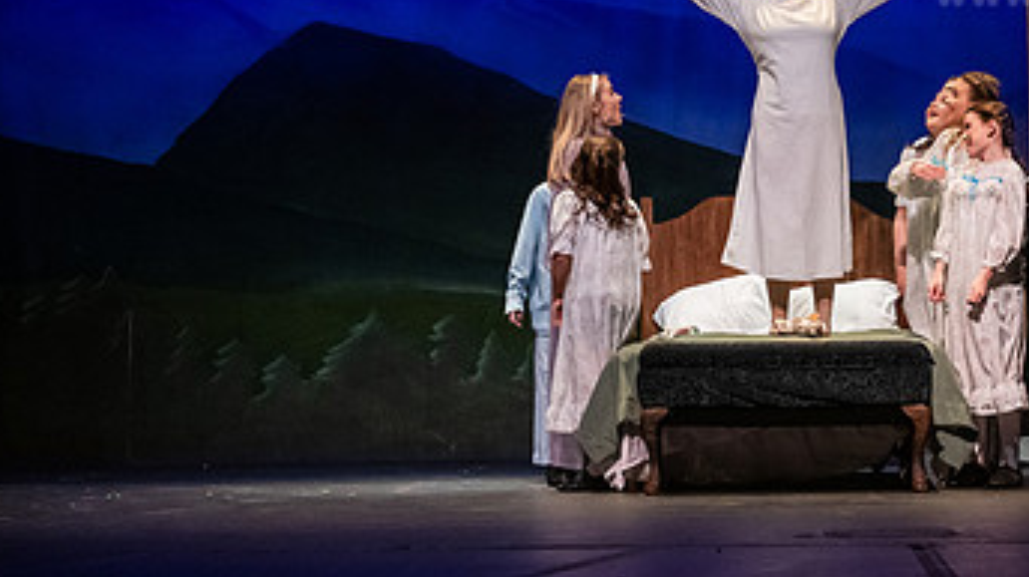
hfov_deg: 20.0
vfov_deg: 11.3
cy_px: 55
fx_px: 2890
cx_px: 799
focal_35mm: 106
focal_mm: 60
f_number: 3.2
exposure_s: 1/200
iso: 4000
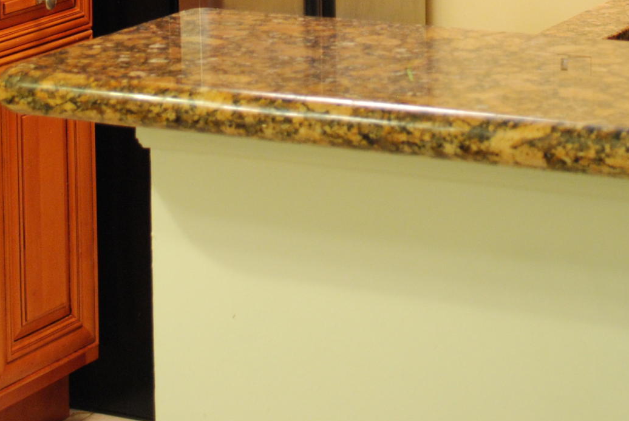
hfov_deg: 14.7
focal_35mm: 139
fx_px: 2431
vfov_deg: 9.6
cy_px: -180
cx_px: 299
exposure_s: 1/6
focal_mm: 32
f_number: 4.8
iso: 400
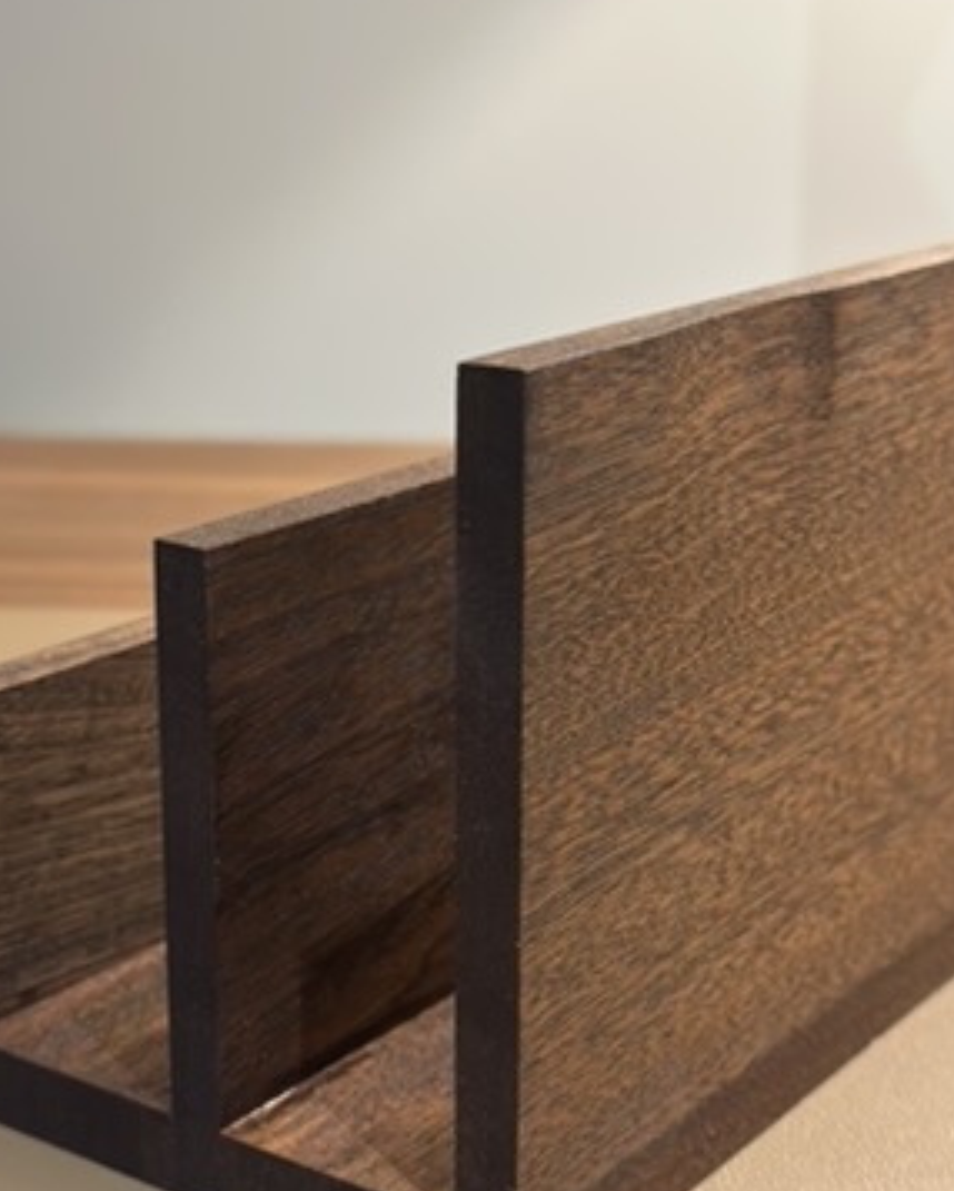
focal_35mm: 63
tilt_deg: -17.9
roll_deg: -1.5
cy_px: 697
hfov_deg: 24.2
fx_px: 2222
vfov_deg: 30.0
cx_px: 474
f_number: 1.78
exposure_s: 1/50
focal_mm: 6.86
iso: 320
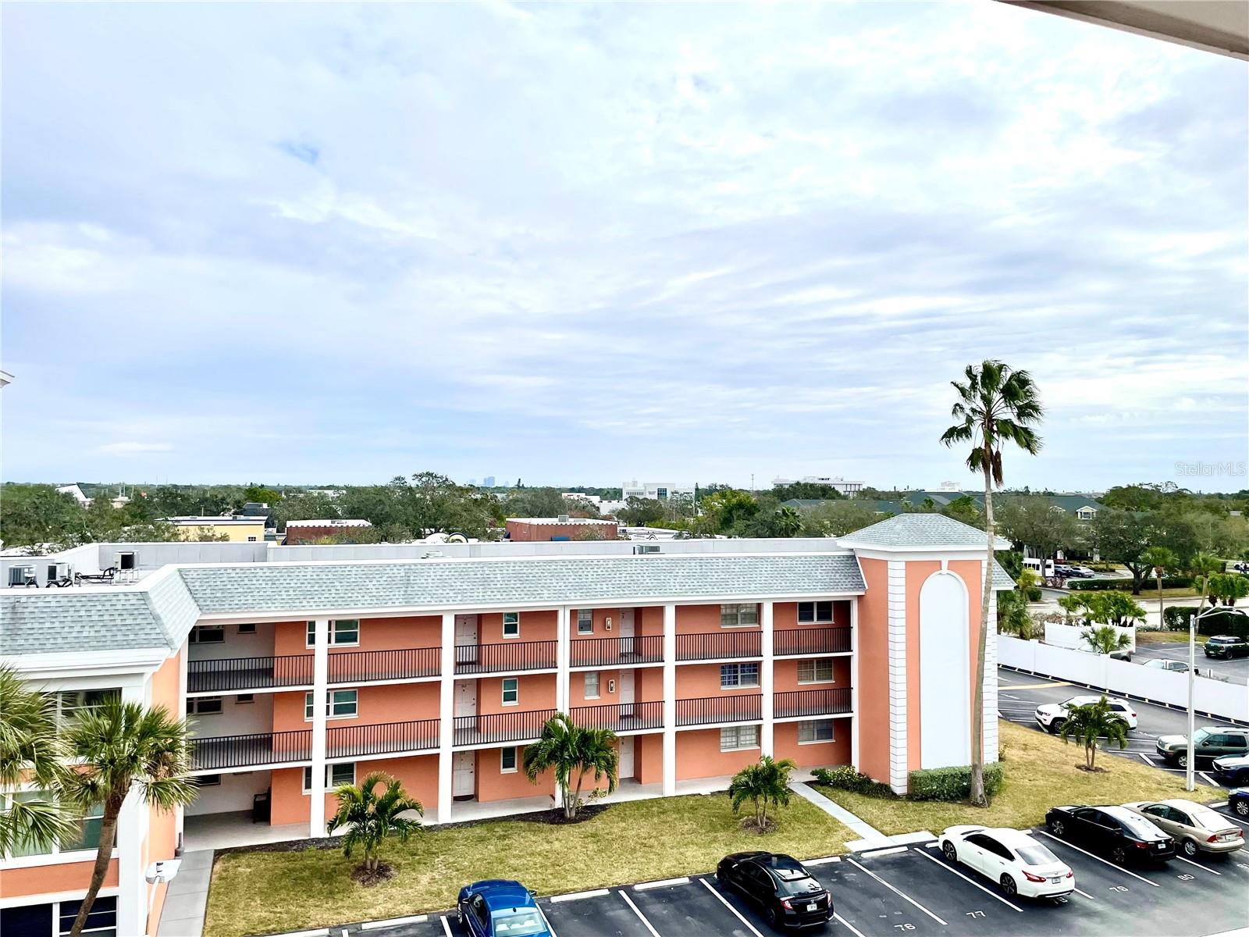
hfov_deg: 67.3
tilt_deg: +1.2
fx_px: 938
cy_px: 468
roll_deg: +0.0
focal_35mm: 26
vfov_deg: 53.1
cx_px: 624
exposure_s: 1/7813
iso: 32
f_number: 1.6
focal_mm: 4.2
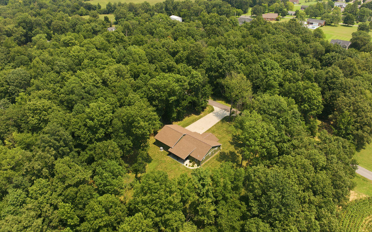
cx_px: 184
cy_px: 97
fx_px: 264
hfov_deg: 70.4
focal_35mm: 26
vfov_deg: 47.4
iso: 200
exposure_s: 1/320
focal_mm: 12.3
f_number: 9
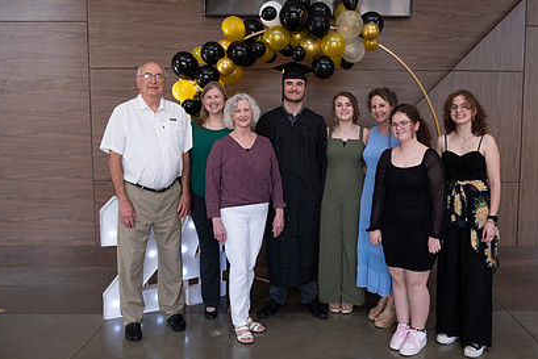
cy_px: 160
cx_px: 325
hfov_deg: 55.3
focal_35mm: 34
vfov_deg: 38.9
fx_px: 508
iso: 1600
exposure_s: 1/250
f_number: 4
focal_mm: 24
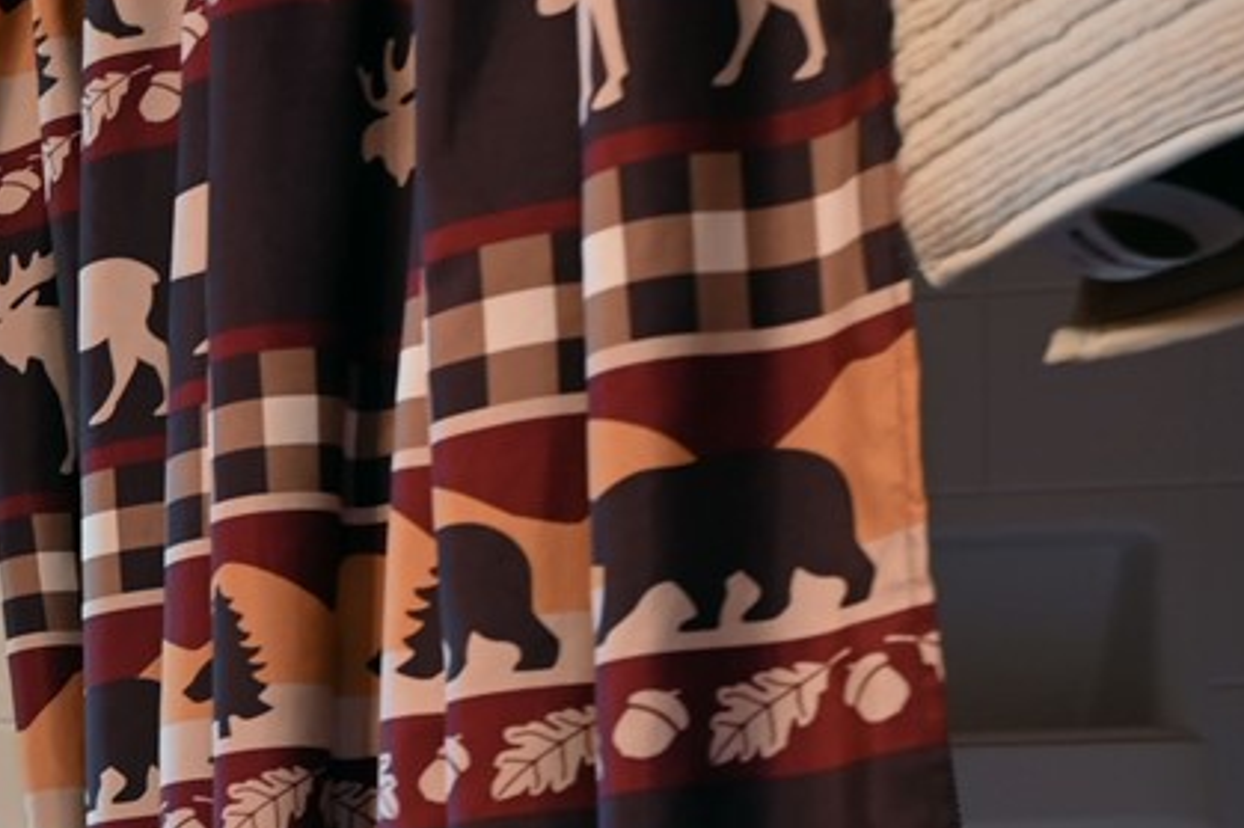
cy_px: 1264
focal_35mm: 83
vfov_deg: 15.1
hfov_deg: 15.5
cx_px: -1621
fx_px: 2867
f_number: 5.6
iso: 100
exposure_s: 1/2.5
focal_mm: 16
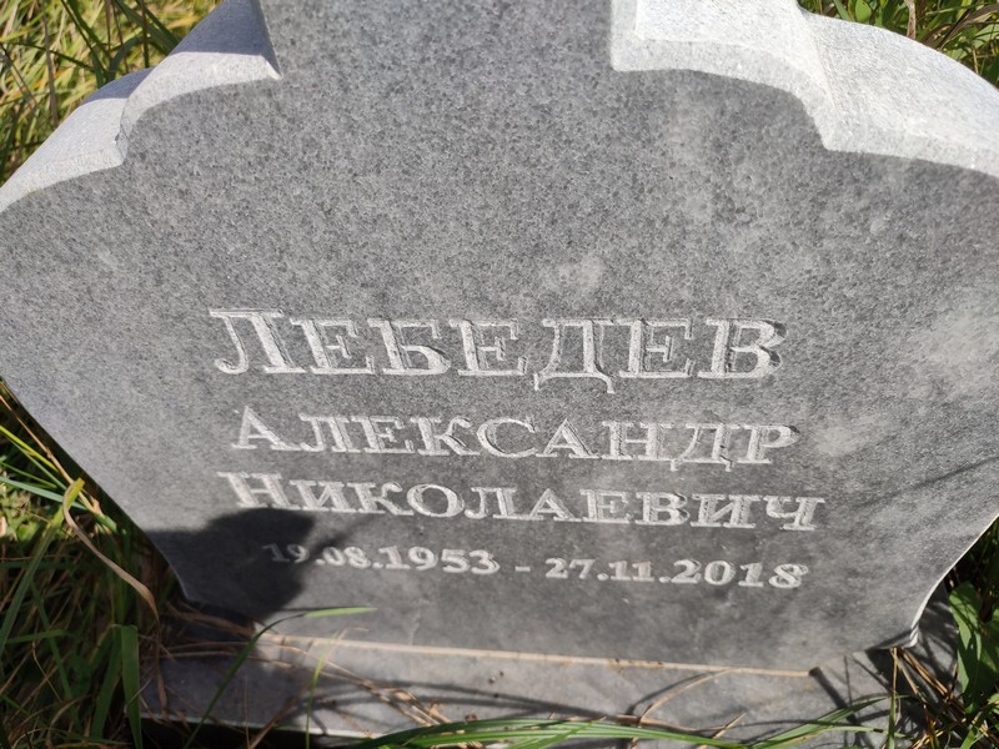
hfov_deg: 69.4
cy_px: 374
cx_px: 500
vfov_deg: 54.9
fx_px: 721
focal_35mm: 25
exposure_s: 1/800
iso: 50
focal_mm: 6.04
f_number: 1.9
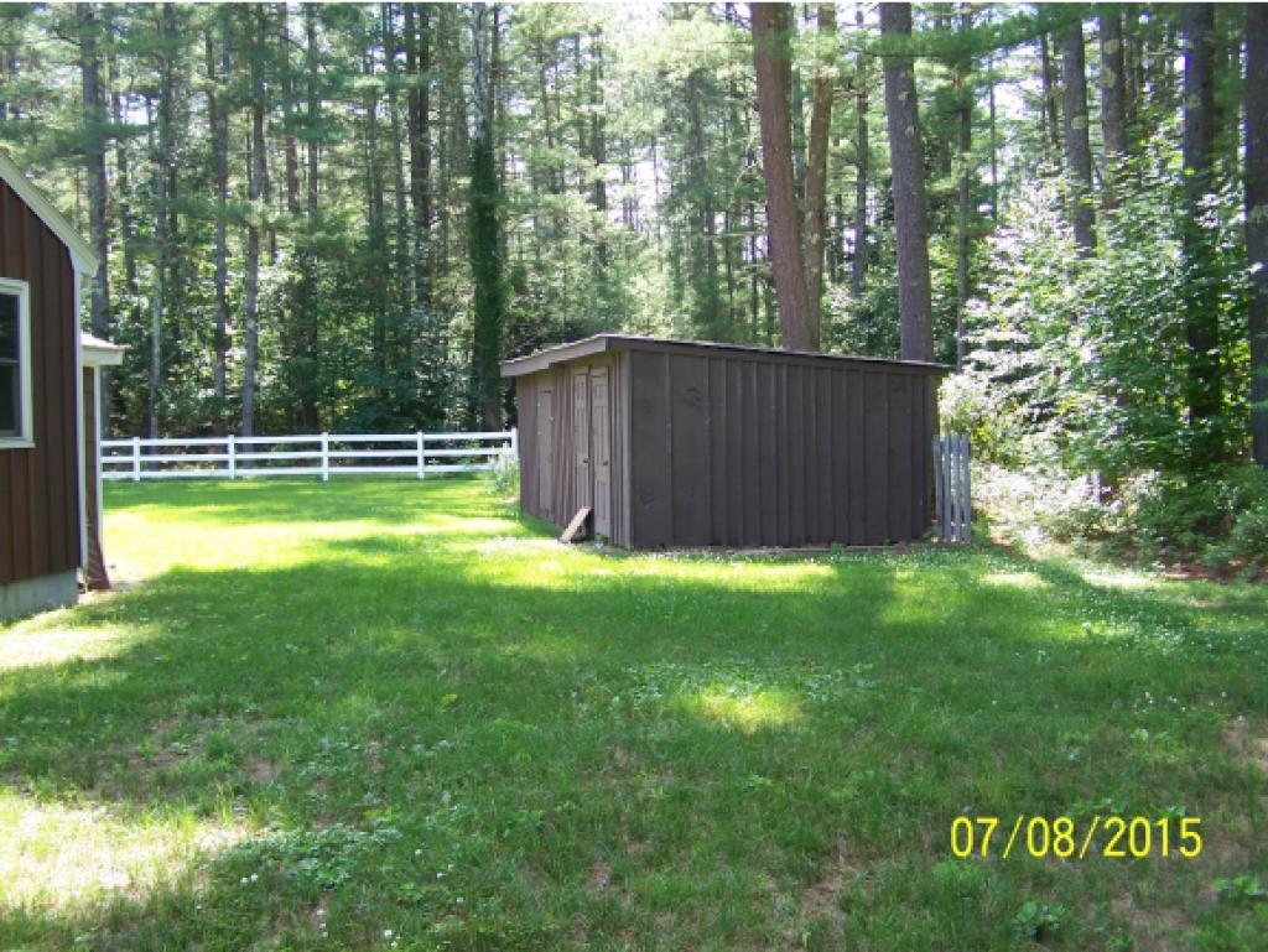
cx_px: 634
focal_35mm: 38
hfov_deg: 49.0
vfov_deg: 37.8
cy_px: 476
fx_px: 1393
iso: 80
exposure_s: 1/100
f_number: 2.8
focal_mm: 6.3
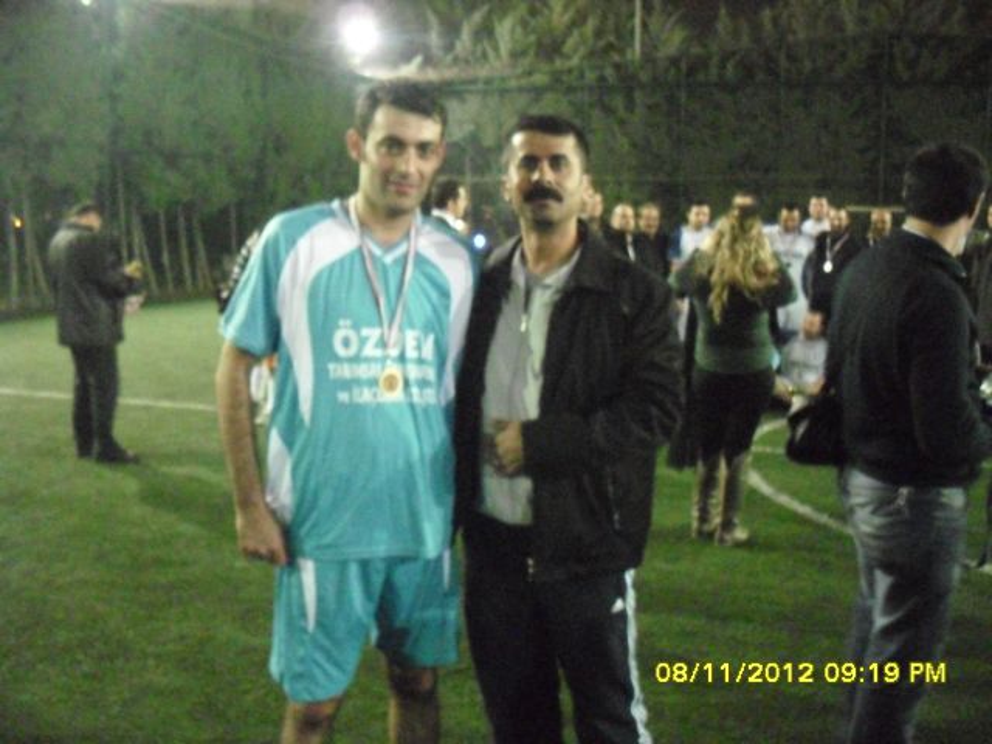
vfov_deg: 40.7
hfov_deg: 52.6
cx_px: 496
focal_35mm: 35
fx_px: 1003
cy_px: 372
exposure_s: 1/8
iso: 1600
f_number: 3.2
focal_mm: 6.3
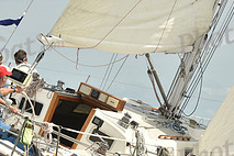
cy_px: 101
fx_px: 2567
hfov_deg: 5.2
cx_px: 122
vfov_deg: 3.5
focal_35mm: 395
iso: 250
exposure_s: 1/800
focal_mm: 145
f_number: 10
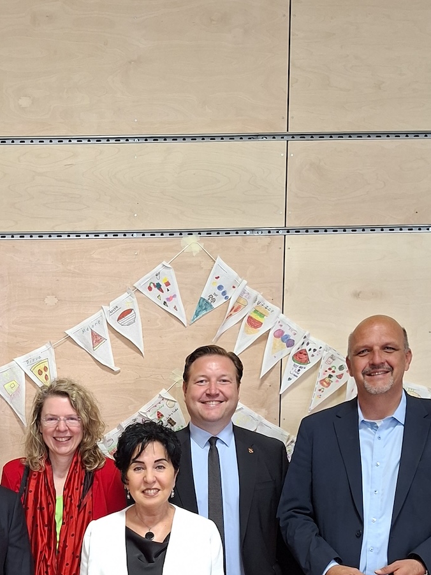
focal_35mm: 49
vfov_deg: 36.3
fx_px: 813
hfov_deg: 28.9
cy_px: 526
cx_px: 71
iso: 250
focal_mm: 5.54
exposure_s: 1/33
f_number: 1.8
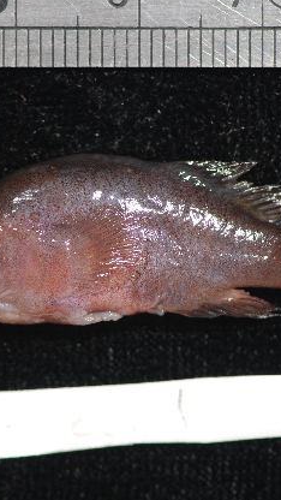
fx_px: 3362
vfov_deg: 8.5
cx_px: 121
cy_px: 246
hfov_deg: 4.8
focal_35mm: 254
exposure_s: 1/60
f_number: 7.1
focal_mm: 105
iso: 100
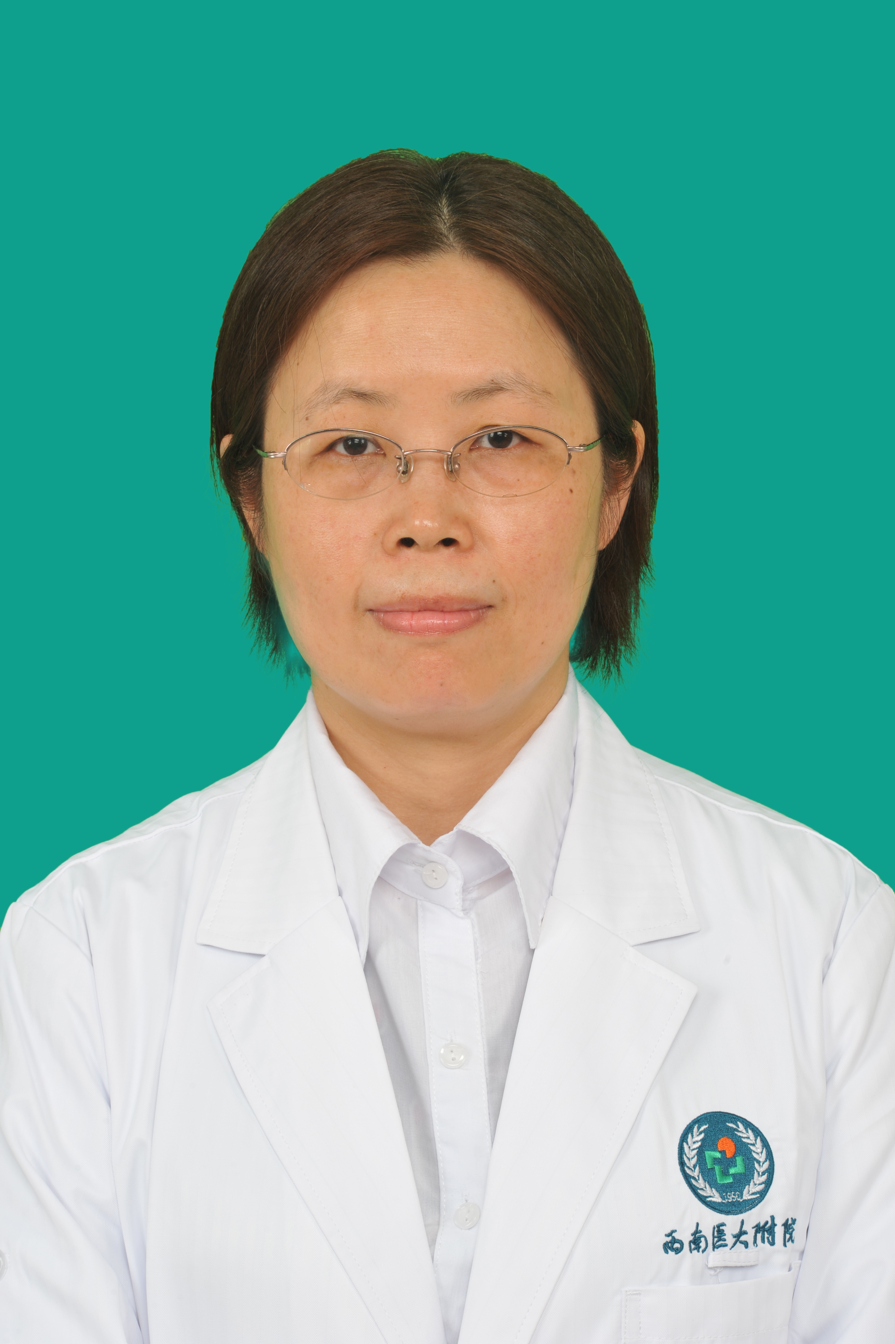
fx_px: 3360
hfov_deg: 15.2
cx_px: 448
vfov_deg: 22.6
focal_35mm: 90
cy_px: 672
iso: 200
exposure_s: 1/125
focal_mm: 90
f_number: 14
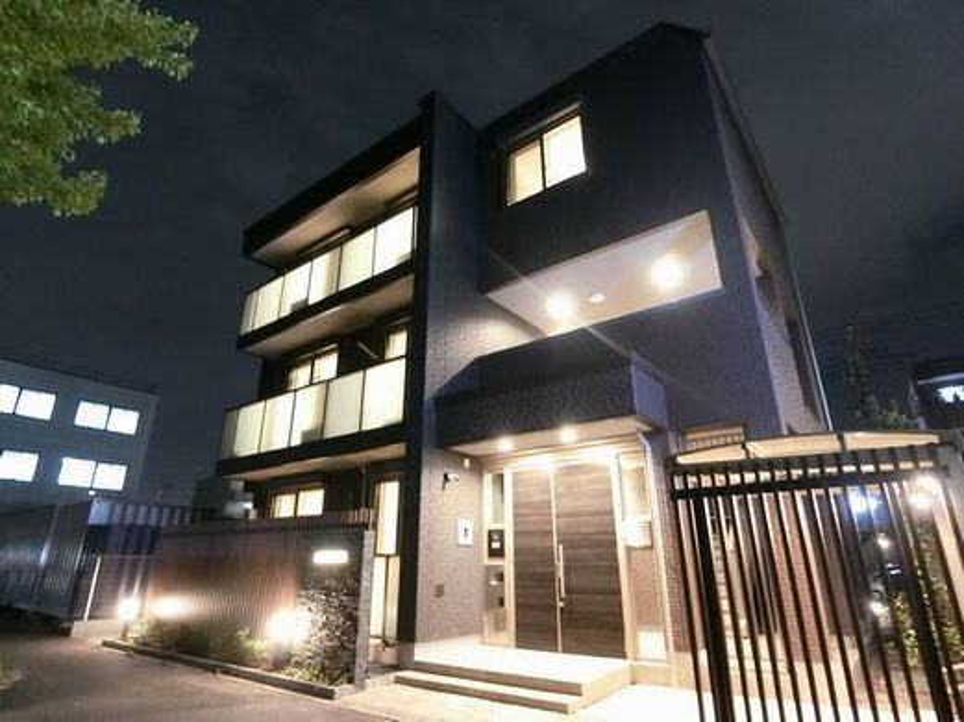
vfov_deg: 68.6
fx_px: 529
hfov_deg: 84.7
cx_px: 482
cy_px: 361
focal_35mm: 19
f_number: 2.7
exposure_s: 1/6
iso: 1600
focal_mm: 4.06
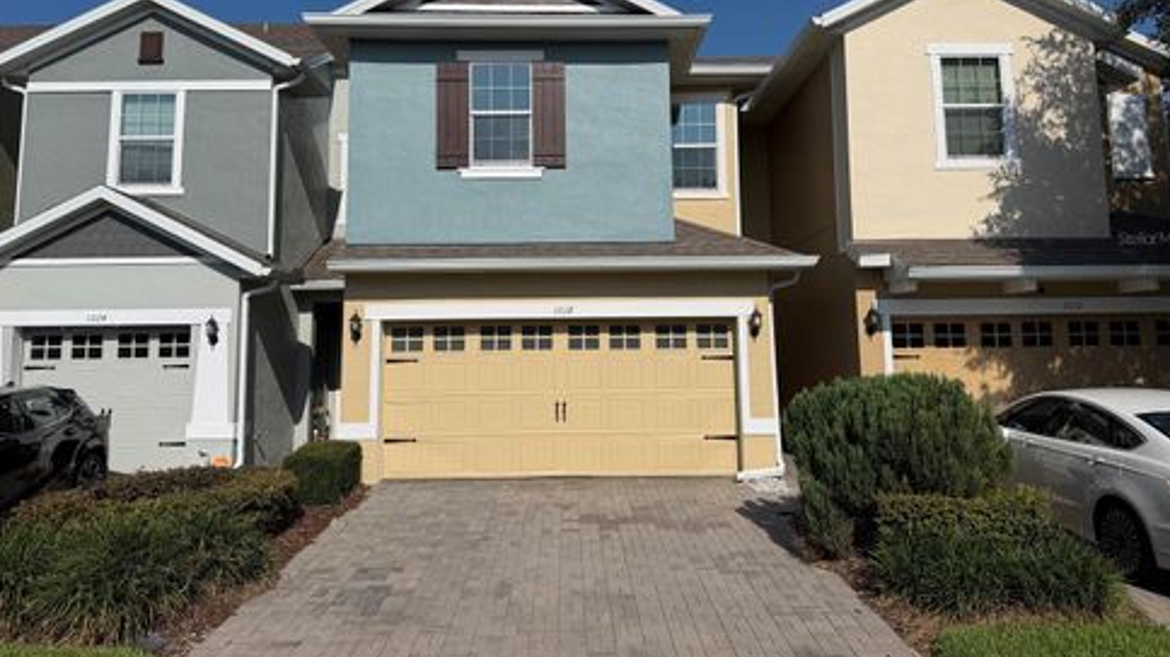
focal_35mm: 27
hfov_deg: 69.9
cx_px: 585
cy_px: 238
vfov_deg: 42.5
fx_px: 837
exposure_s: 1/11905
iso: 80
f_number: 1.78
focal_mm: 6.76
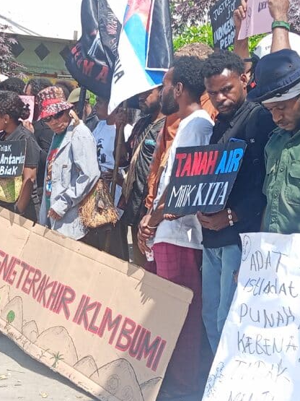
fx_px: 844
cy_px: 201
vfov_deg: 26.7
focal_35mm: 73
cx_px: 69
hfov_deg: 20.0
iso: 50
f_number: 1.8
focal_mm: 3.98
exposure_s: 1/601
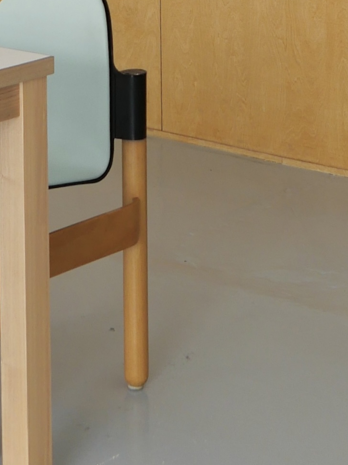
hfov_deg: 13.5
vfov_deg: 16.6
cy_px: -188
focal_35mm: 110
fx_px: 1475
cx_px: 167
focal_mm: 10.9
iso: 200
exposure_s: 1/125
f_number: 2.2
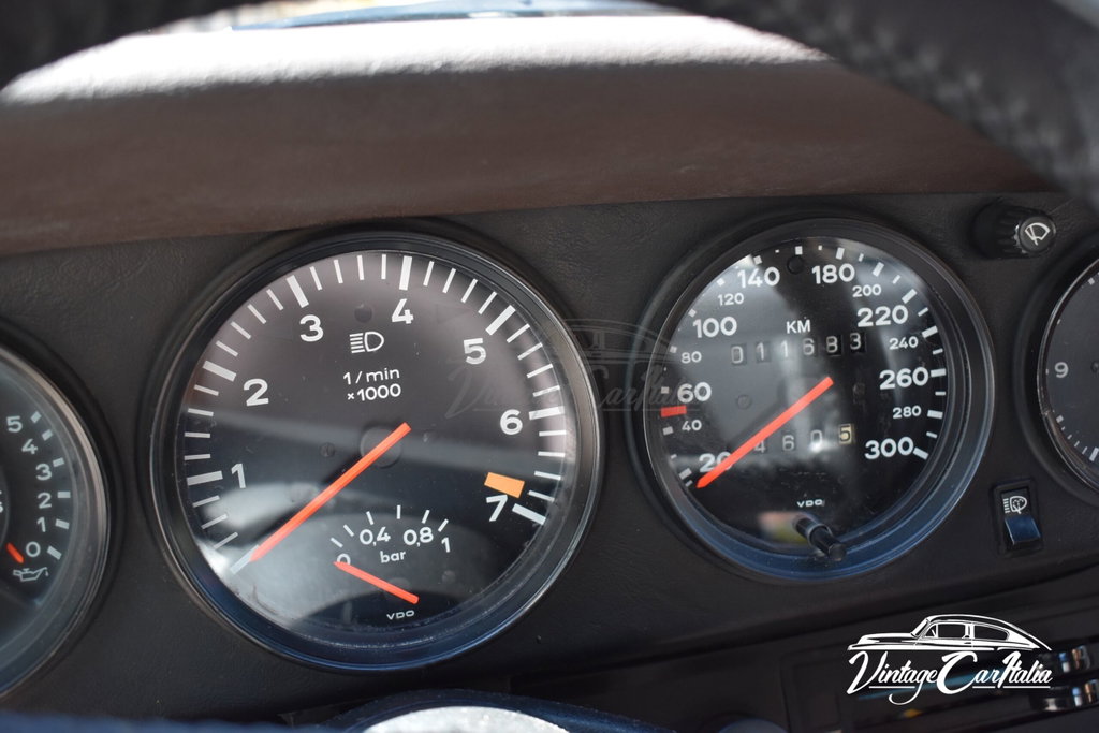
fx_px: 1145
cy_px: 366
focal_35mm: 38
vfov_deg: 35.5
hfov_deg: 51.3
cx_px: 550
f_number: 4
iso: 800
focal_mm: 25
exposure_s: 1/160
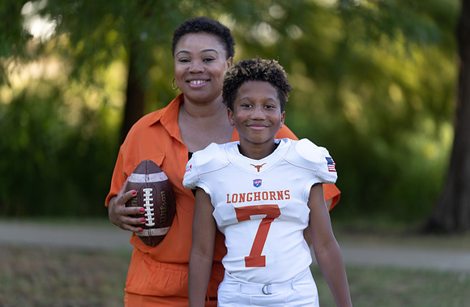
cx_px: 240
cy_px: 160
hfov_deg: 12.9
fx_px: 2078
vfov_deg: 8.5
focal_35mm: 160
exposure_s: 1/400
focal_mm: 156
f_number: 2.8
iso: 160
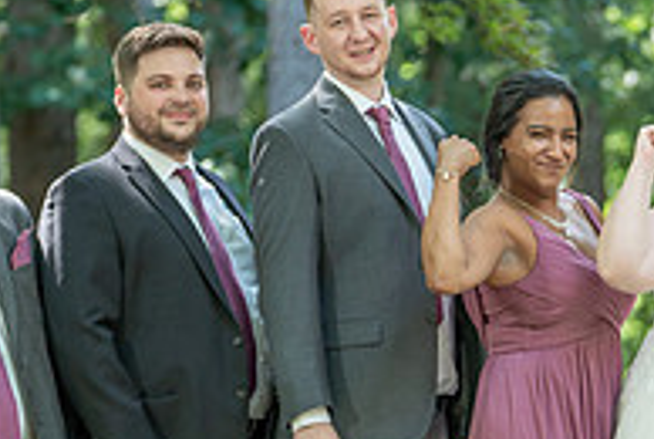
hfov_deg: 6.8
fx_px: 5476
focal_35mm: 301
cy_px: 357
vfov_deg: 4.6
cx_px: 717
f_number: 2.8
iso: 200
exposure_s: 1/200
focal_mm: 97
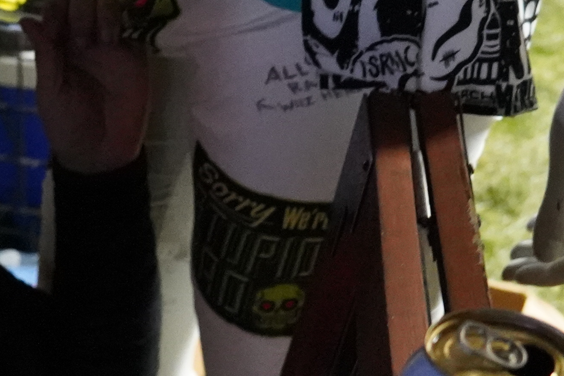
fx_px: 1708
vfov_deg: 12.5
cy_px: 295
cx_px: 39
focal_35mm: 109
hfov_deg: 18.4
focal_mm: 24
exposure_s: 1/40
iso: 12800
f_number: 4
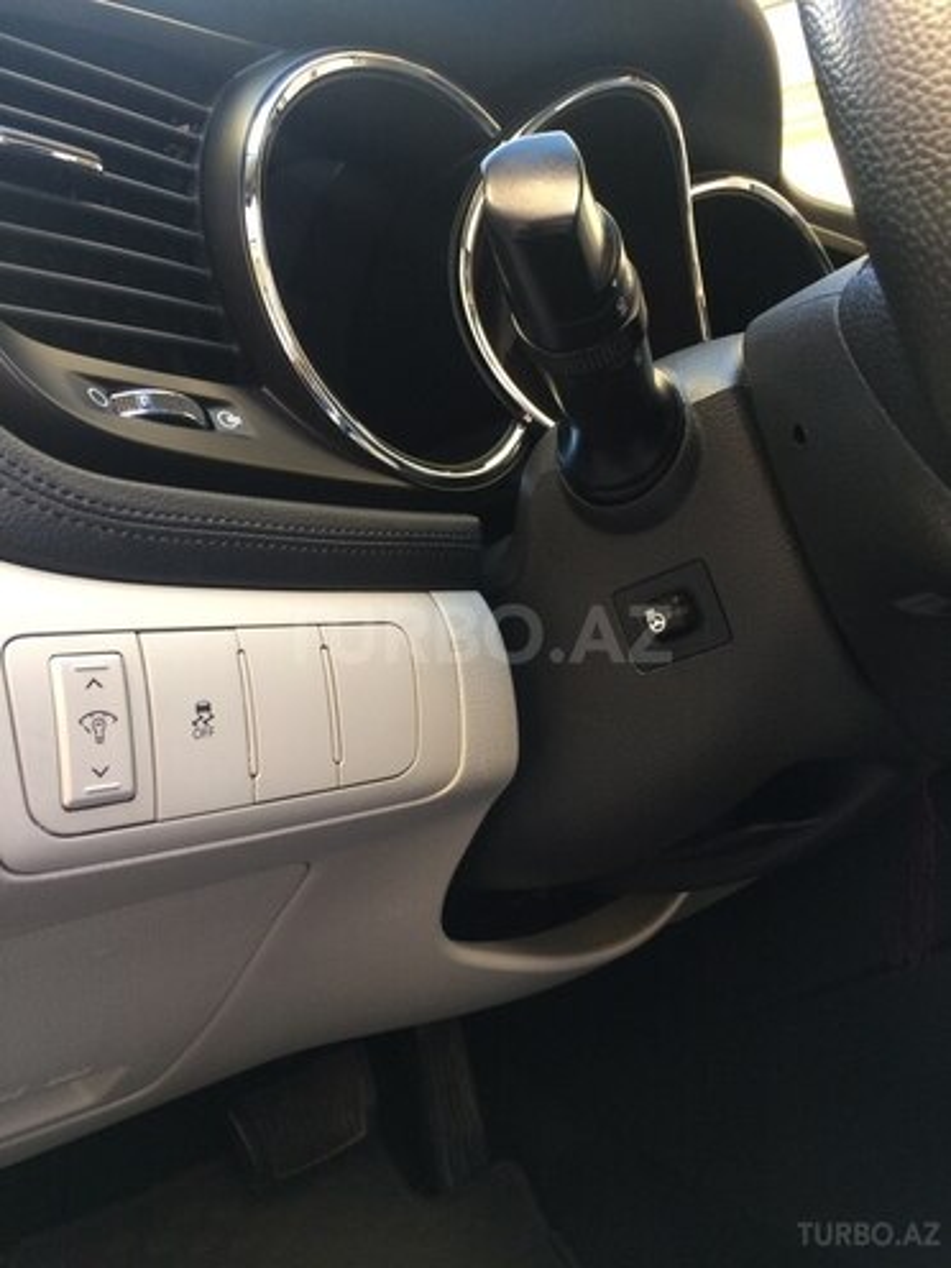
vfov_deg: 61.7
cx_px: 476
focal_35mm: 29
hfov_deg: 48.2
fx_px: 1062
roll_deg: -0.5
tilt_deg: -8.3
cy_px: 634
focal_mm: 4.15
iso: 64
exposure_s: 1/33
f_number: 2.2
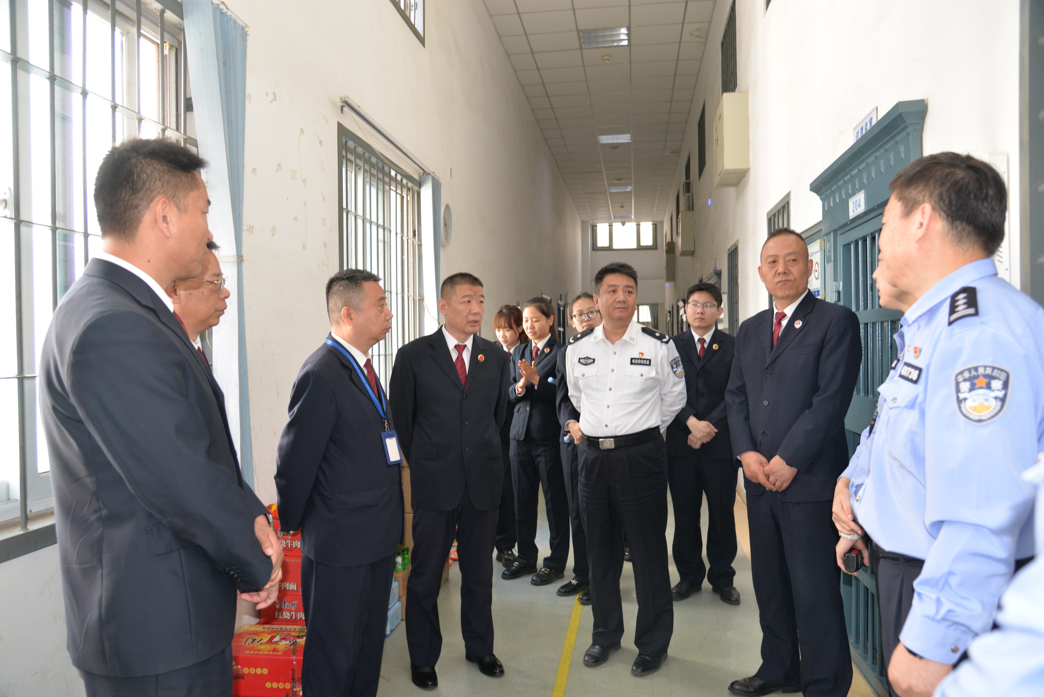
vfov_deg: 48.0
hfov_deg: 67.4
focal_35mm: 27
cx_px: 522
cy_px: 348
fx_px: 783
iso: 450
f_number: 4
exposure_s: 1/60
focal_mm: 27
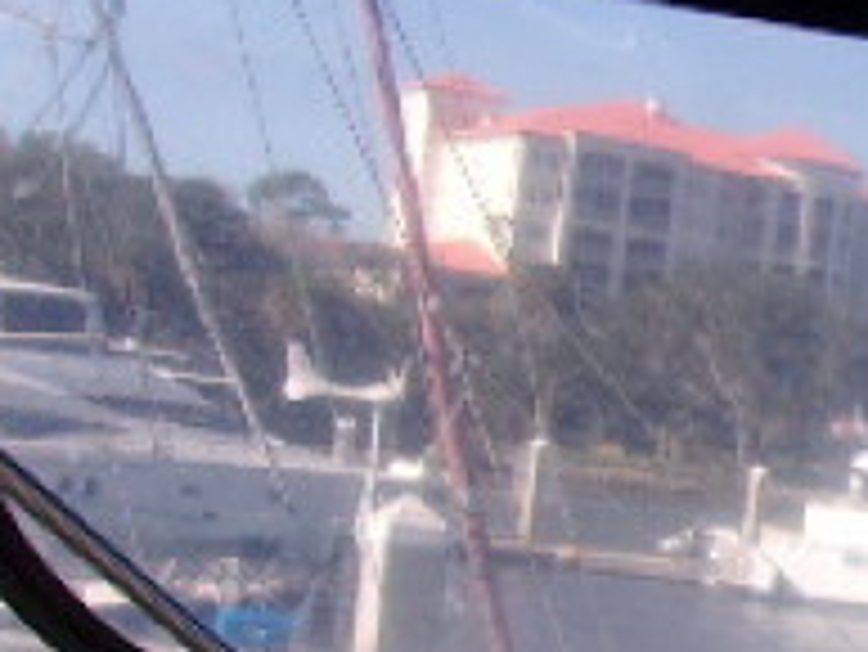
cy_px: 603
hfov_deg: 15.2
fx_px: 2810
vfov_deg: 13.1
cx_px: 1570
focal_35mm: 112
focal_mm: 4.9
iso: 80
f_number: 10.4
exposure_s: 1/60
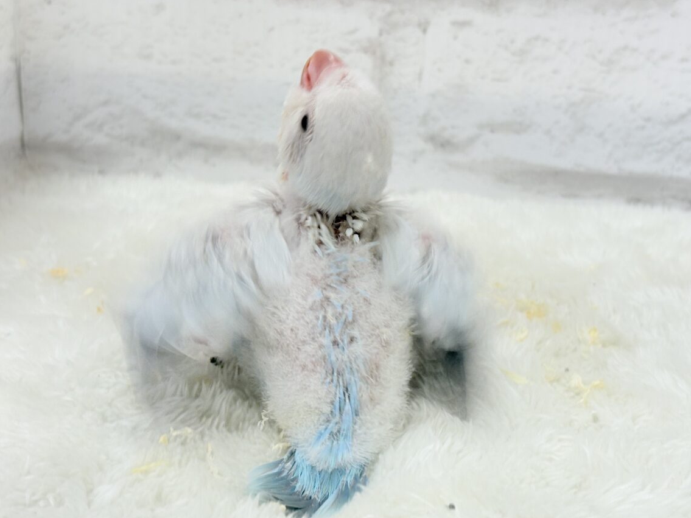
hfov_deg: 34.9
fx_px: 1098
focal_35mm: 55
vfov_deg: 26.6
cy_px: 272
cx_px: 355
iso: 32
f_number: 1.6
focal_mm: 5.96
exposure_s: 1/50
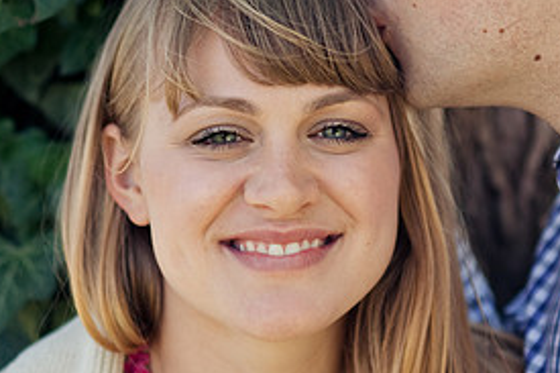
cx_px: 397
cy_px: 181
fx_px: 2783
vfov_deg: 7.7
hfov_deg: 11.5
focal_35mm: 179
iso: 200
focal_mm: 85
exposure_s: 1/800
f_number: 2.5
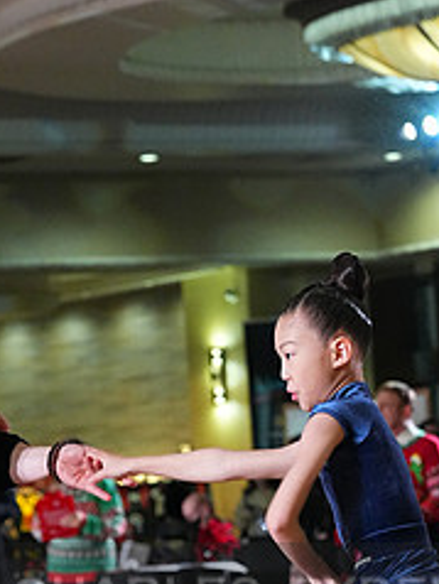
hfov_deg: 6.4
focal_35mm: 234
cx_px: 166
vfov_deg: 8.4
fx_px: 3950
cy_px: 626
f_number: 5.6
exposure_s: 1/400
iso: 8000
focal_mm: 100
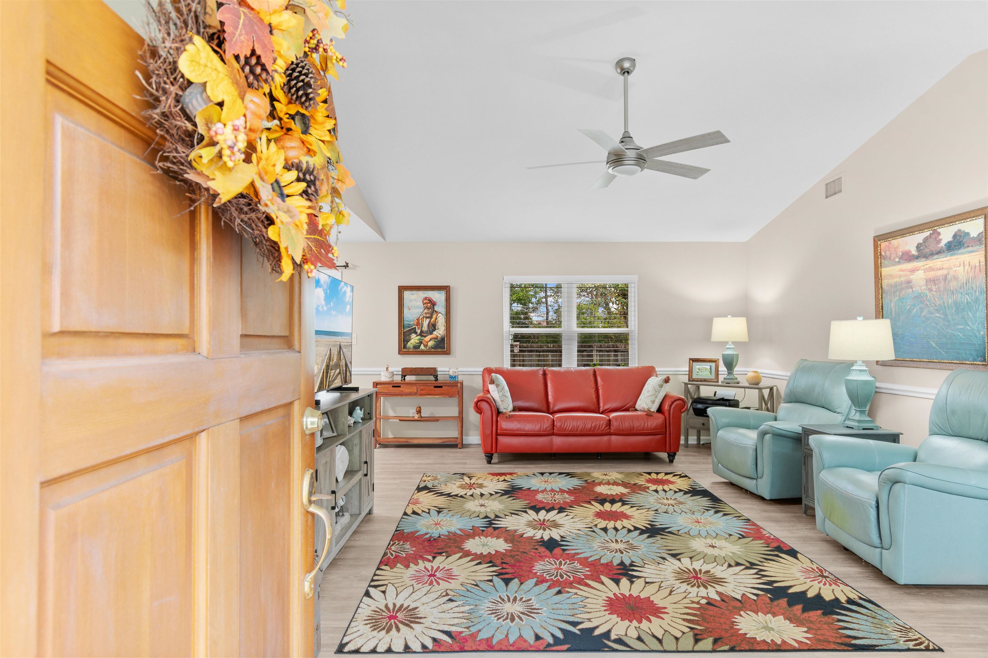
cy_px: 329
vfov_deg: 64.6
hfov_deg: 86.9
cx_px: 494
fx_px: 521
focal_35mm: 19
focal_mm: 13
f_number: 4.8
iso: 100
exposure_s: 1/1.25
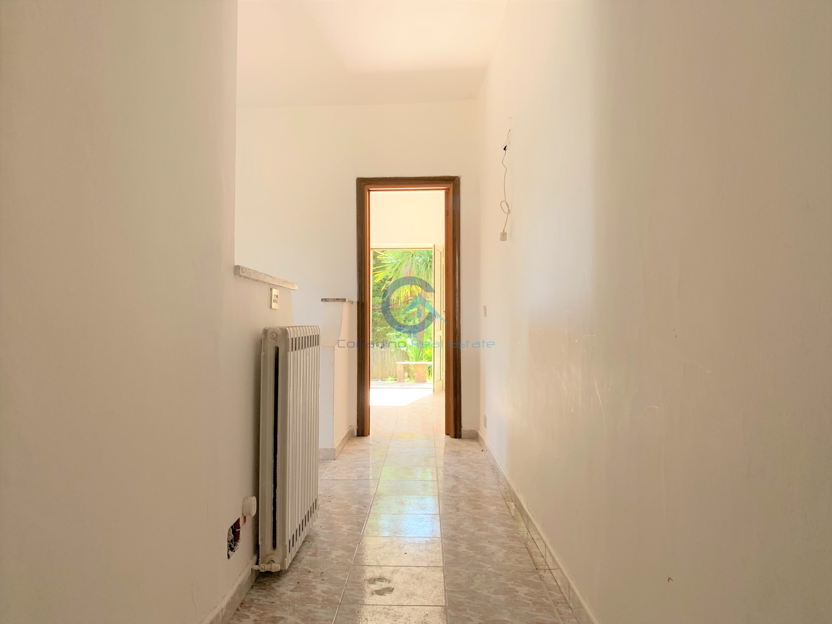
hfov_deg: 67.3
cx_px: 416
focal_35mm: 26
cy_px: 312
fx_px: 625
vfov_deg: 53.1
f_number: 1.8
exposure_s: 1/121
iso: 64
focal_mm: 4.25
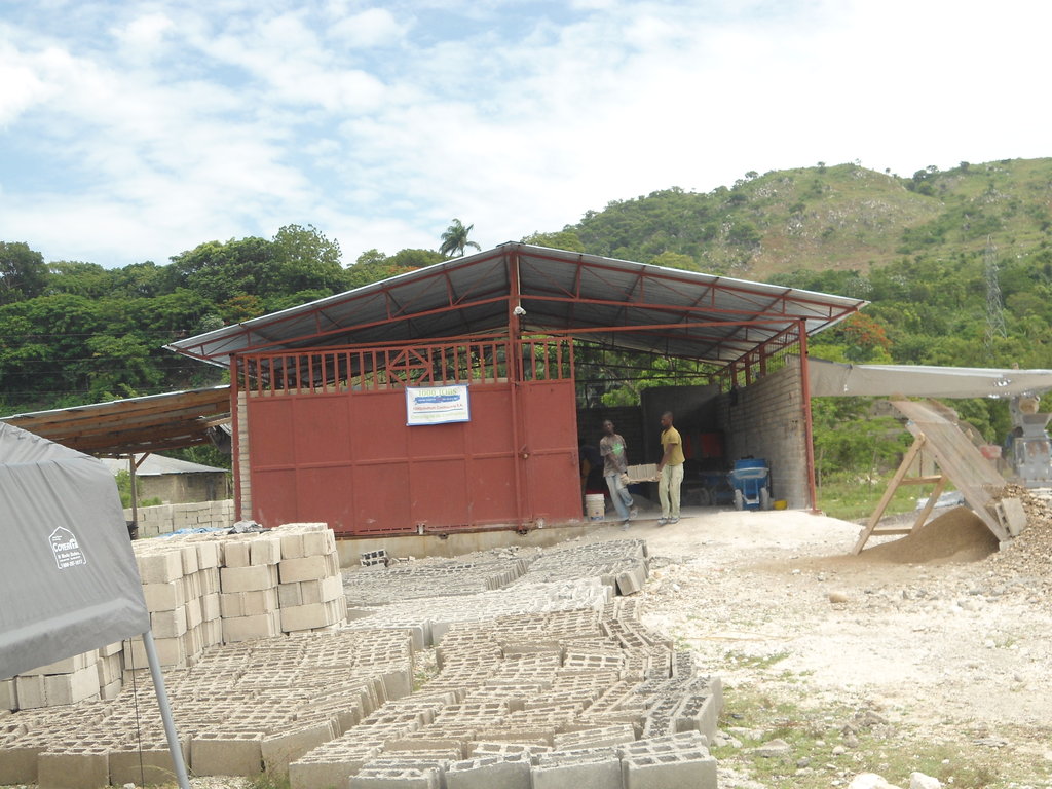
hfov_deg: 42.9
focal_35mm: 44
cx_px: 526
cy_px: 394
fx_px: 1337
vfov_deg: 32.9
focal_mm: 7.9
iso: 80
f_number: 3.5
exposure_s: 1/500
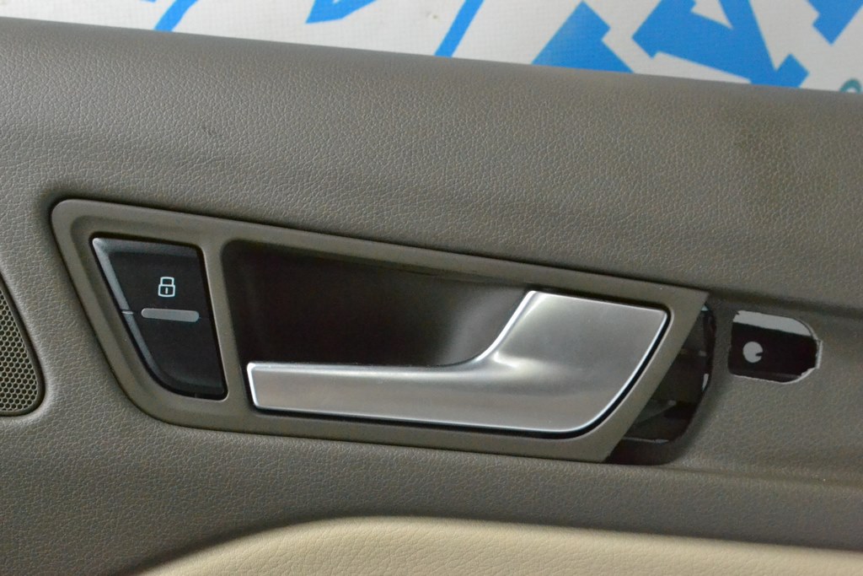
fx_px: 1798
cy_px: 288
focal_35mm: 75
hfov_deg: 27.0
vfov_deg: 18.2
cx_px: 432
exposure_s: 1/125
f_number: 10
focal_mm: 50
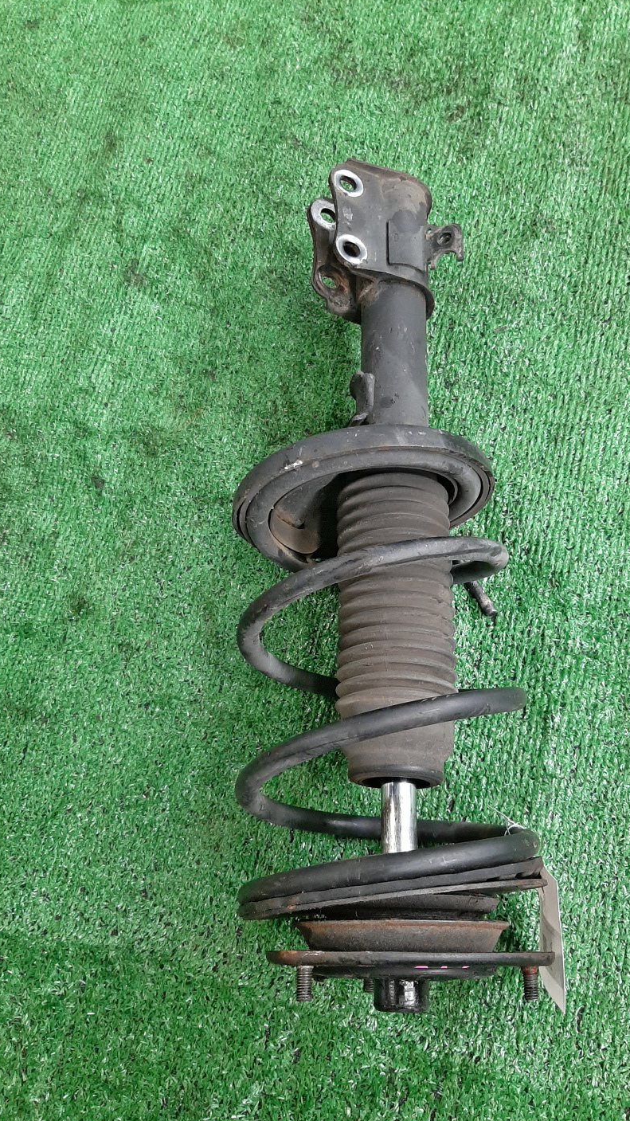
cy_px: 569
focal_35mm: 29
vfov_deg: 66.1
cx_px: 344
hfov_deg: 40.1
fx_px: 862
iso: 207
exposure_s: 1/50
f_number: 1.7
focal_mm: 3.93
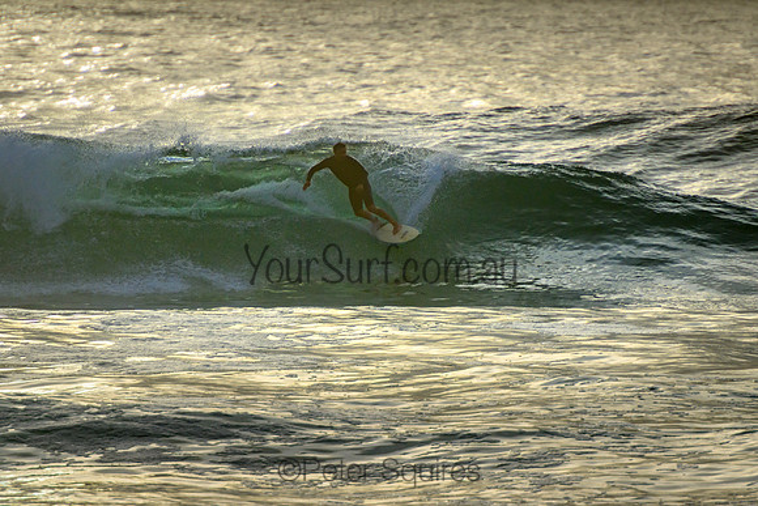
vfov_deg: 2.5
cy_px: 214
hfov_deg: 3.7
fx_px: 11578
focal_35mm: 550
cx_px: 367
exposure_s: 1/2000
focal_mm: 400
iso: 560
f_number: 5.6
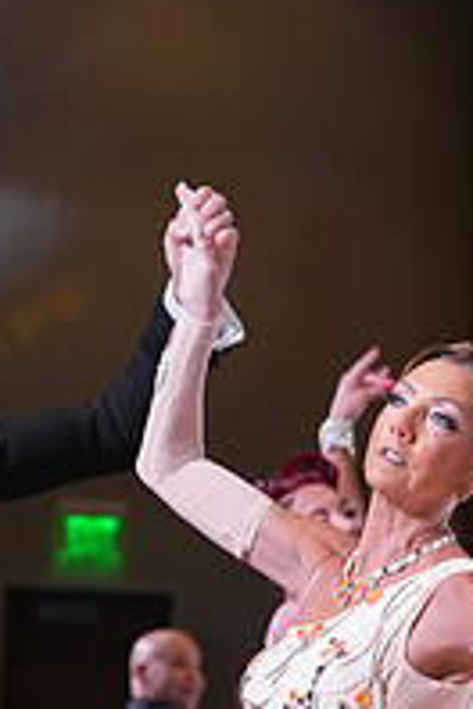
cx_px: 102
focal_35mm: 361
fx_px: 7114
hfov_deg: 3.8
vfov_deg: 5.7
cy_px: 988
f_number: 5.6
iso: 2500
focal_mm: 123
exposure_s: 1/200
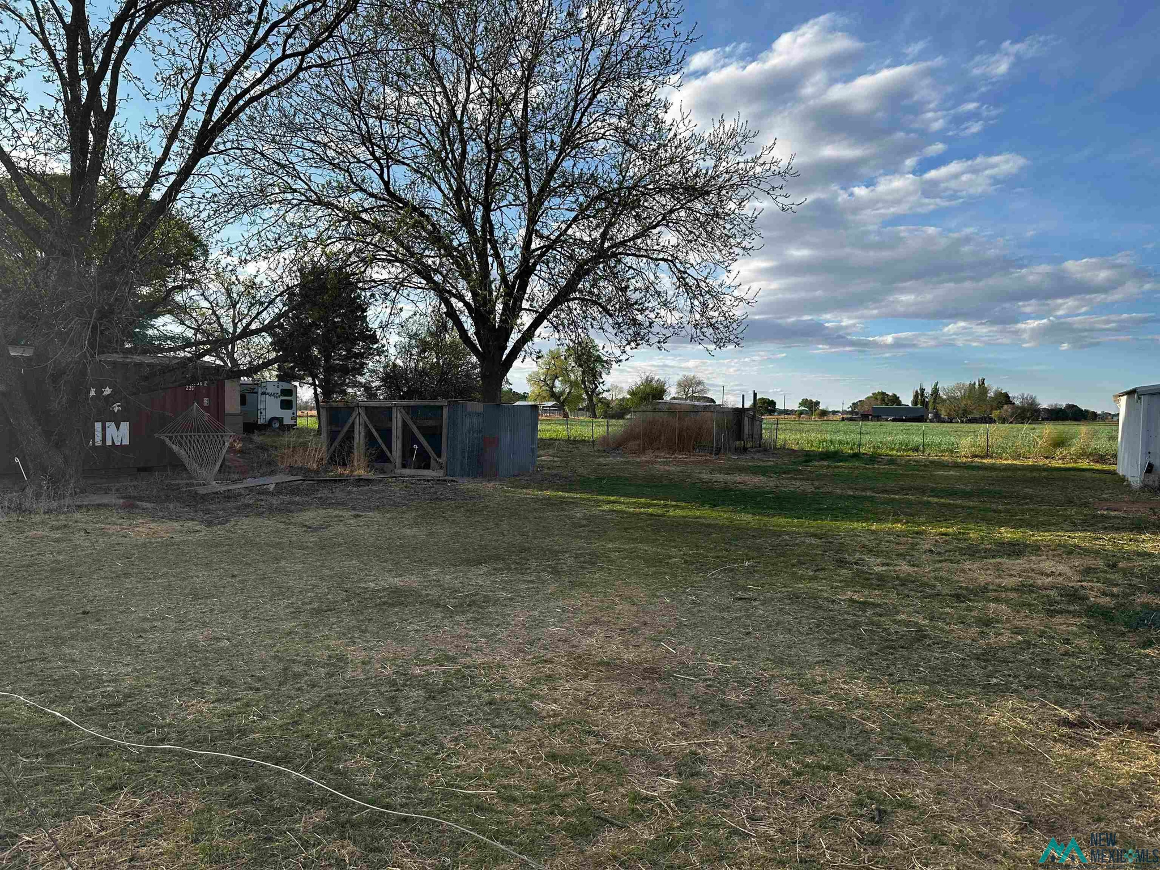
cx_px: 580
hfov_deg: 71.6
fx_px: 804
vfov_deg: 56.8
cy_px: 435
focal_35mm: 24
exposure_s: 1/2660
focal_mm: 6.86
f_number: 1.78
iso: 80
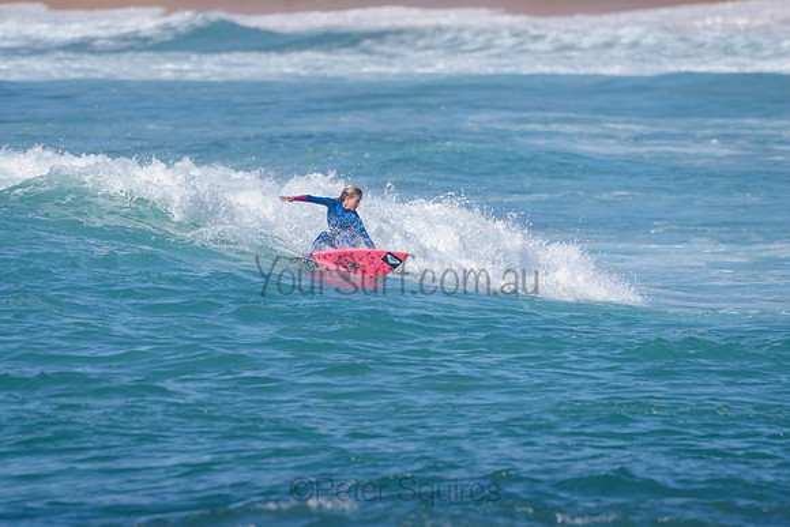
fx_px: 13450
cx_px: 349
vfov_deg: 2.2
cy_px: 220
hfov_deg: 3.4
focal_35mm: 613
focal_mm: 500
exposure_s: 1/2000
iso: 140
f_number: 5.6
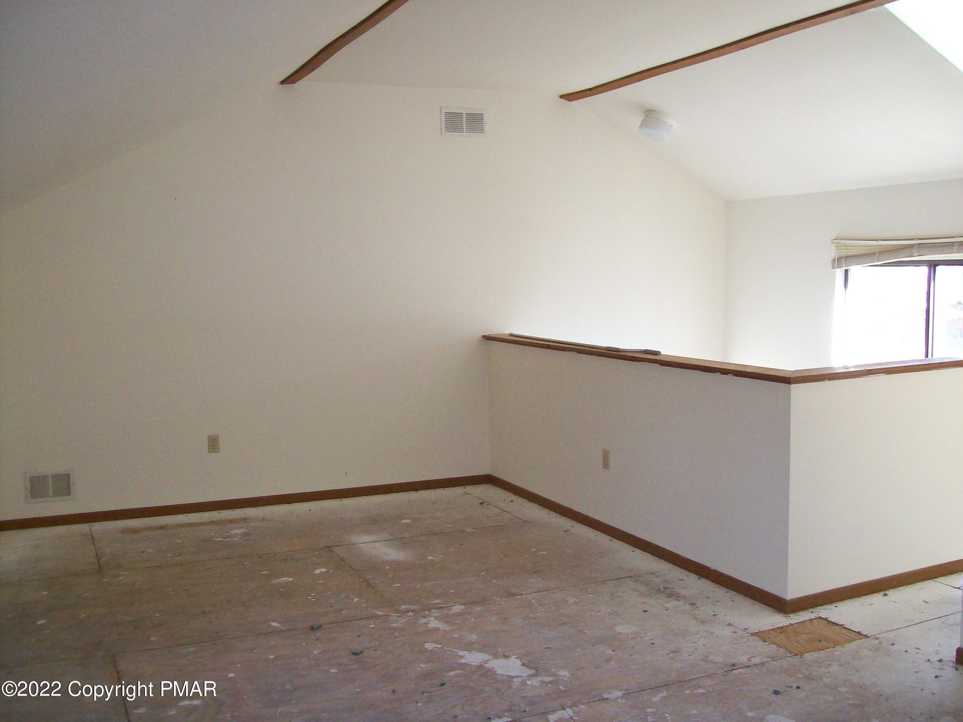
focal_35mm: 36
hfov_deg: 51.4
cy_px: 361
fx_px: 1002
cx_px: 482
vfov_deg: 39.7
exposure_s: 1/64
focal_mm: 6
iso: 200
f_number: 2.7
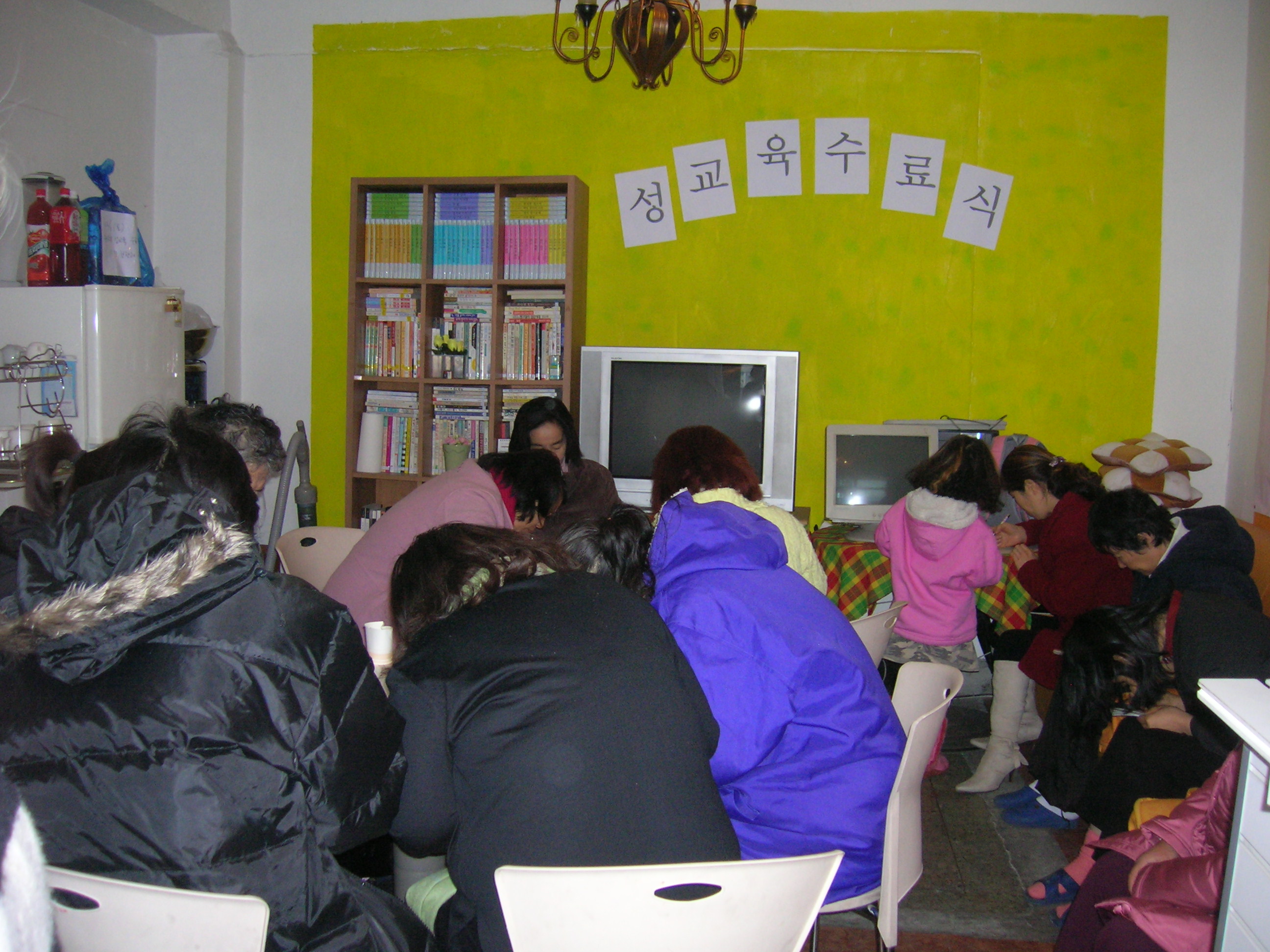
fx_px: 1247
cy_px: 476
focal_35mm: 34
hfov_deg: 54.0
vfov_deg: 41.8
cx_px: 635
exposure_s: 1/60.1
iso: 151
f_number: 2.9
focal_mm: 5.7
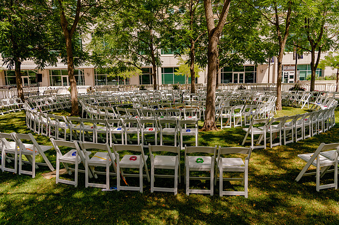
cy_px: 112
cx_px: 170
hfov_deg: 73.8
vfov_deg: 53.1
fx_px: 226
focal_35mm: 24
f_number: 8
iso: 320
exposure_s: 1/500
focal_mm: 24
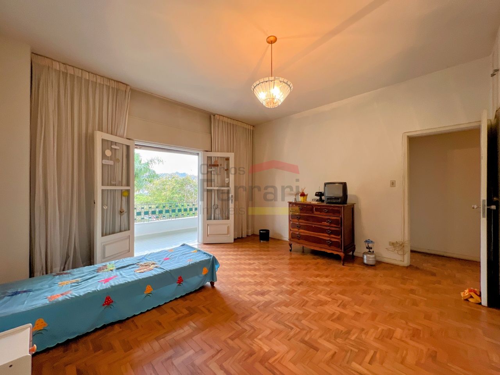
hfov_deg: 106.2
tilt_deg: +0.1
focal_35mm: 13
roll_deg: +0.0
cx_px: 250
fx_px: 188
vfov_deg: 89.9
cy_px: 188
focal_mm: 1.57
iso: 125
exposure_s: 1/30
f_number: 1.8
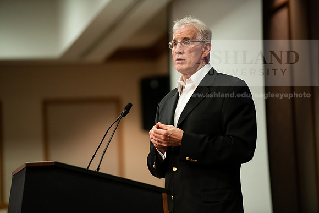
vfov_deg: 7.0
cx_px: 160
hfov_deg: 10.5
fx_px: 1728
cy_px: 106
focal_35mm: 195
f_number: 2.8
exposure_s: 1/200
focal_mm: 195
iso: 2500
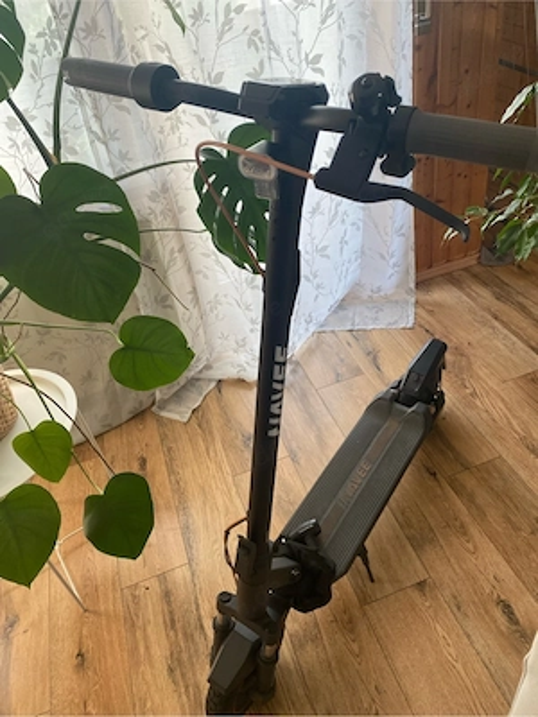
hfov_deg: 53.1
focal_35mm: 26
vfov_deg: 67.3
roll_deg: +10.6
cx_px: 269
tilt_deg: -39.3
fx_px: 539
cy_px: 358
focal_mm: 4.25
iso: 125
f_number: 1.8
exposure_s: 1/118
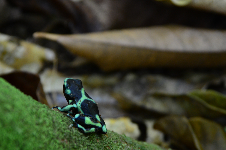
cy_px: 75
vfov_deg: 3.0
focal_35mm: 450
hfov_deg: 4.6
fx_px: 2819
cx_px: 113
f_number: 7.1
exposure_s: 1/13
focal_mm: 300
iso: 1000
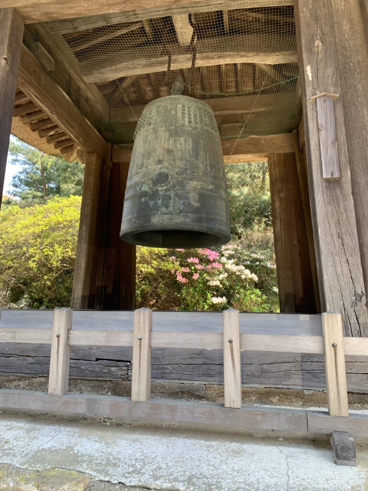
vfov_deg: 67.3
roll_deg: +0.0
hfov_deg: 53.1
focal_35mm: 26
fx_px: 369
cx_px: 184
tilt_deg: +9.4
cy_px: 246
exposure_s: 1/121
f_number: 1.8
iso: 40
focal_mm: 4.25
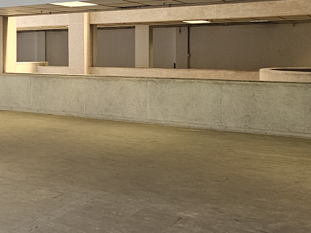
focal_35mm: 49
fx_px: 440
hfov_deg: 27.7
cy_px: 47
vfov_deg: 29.0
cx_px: -147
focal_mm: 2.2
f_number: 2.2
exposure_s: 1/50
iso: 64
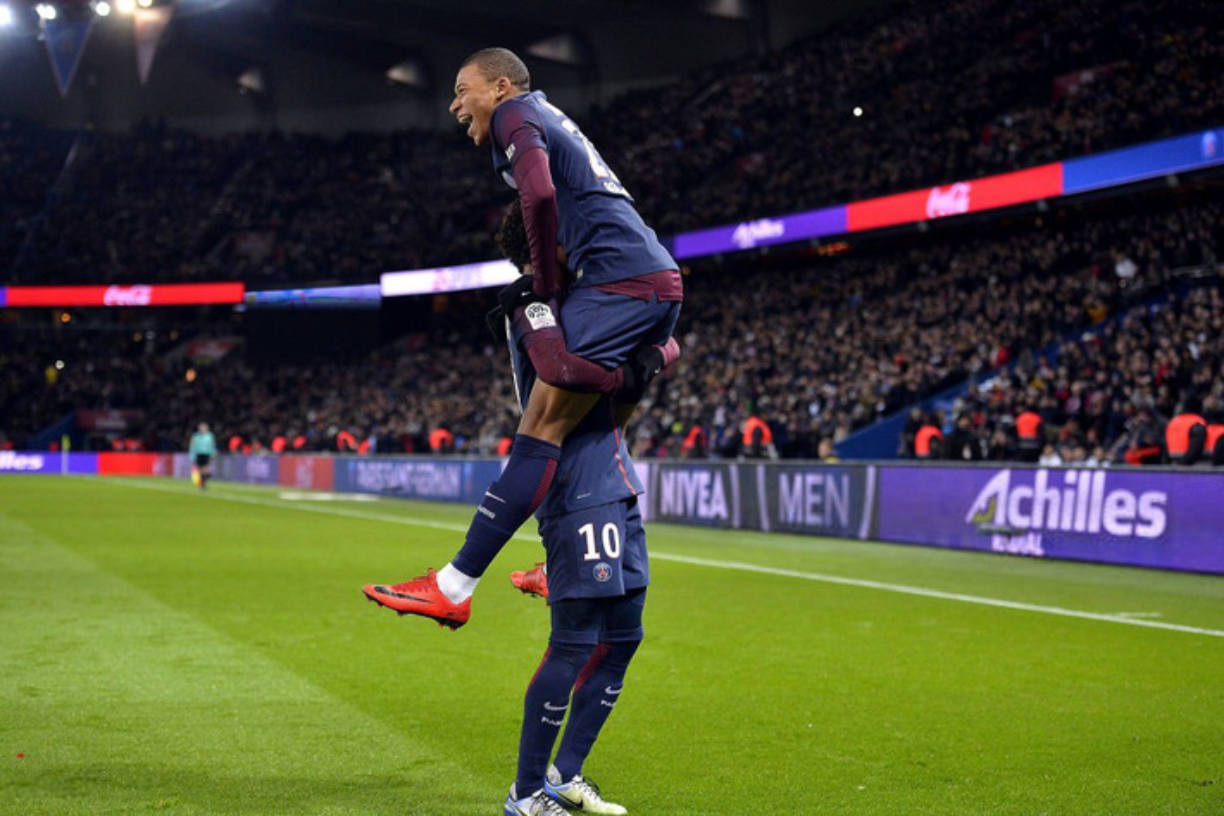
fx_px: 2379
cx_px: 612
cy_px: 408
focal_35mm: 70
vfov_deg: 19.4
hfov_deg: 28.8
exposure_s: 1/1600
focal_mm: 70
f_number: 3.5
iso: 2500
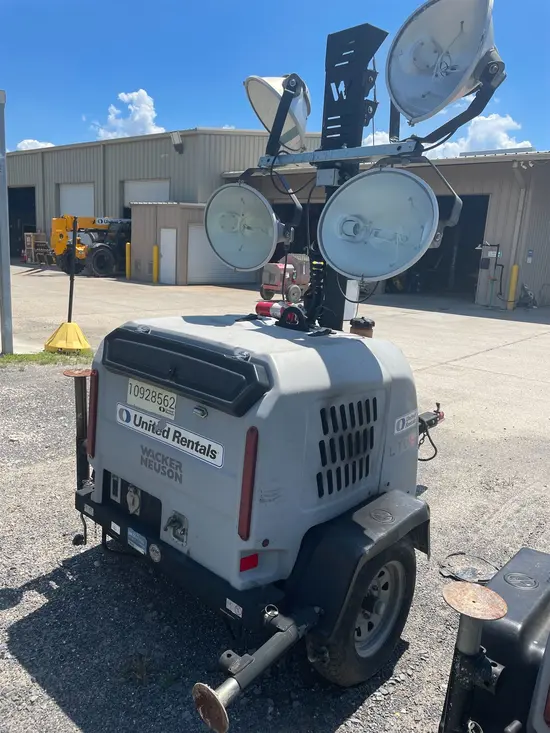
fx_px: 551
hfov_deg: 53.1
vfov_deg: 67.3
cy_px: 366
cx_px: 275
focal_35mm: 26
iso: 32
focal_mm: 4.2
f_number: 1.6
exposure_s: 1/2817
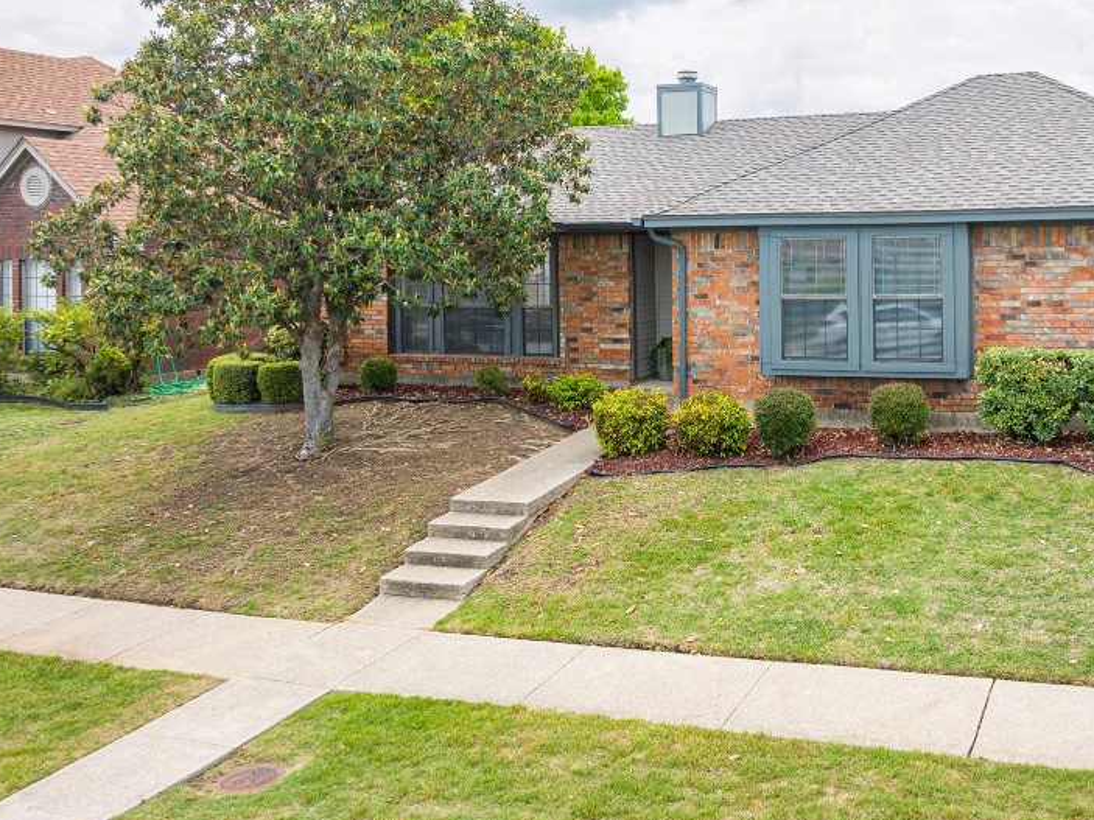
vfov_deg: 40.0
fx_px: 1106
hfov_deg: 51.1
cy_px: 246
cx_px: 773
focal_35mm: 35
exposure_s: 1/120
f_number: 7.1
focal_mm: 12.29
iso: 100
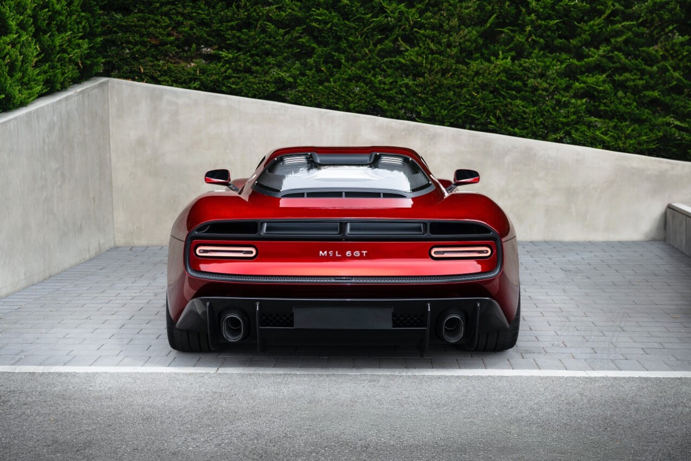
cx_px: 346
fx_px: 1075
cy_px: 230
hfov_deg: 35.6
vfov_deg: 24.2
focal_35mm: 56
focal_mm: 56
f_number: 4.5
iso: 100
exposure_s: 1/200
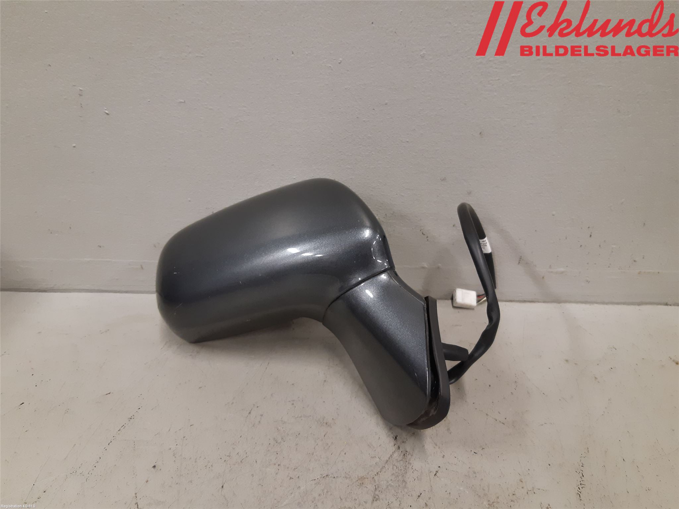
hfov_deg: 67.3
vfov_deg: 53.1
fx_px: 510
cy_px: 254
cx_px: 340
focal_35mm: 26
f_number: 1.7
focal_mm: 3.93
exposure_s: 1/50
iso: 160
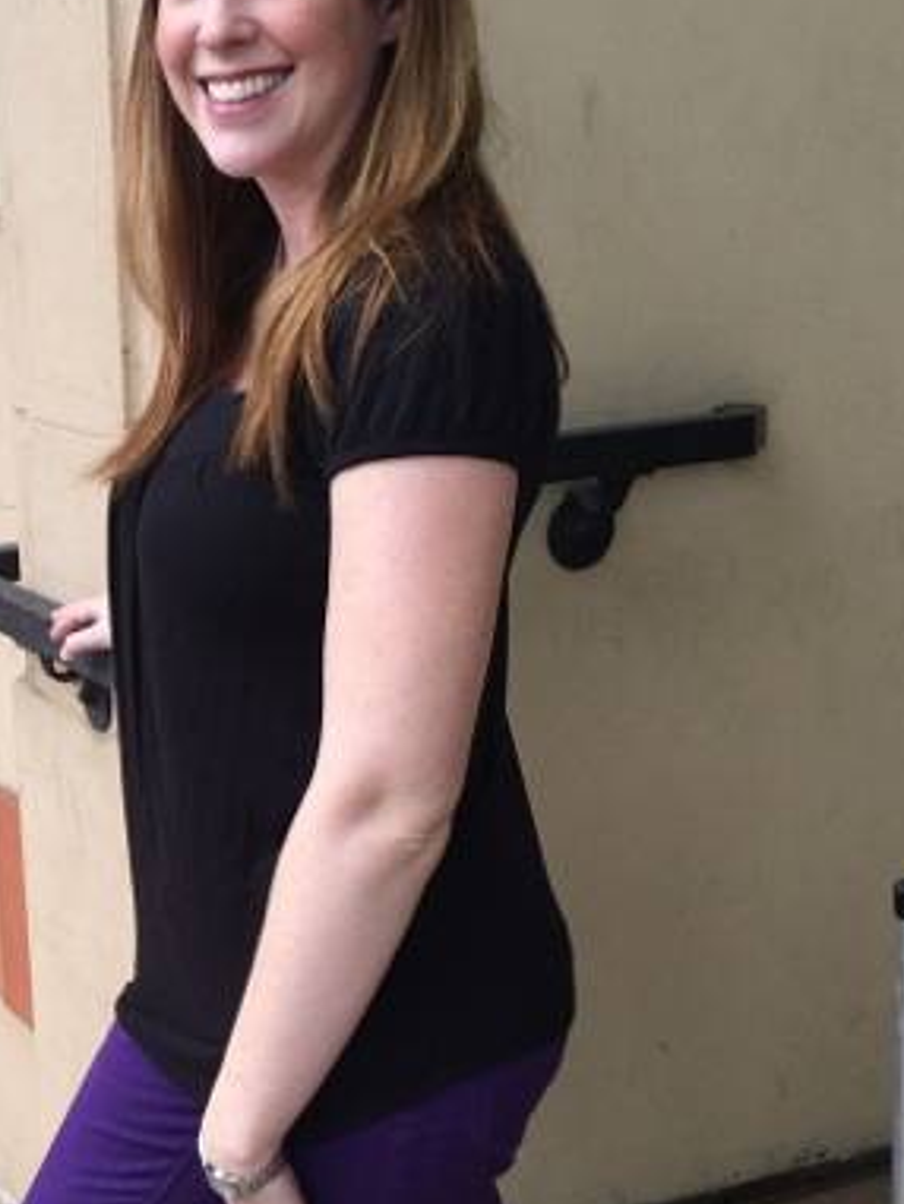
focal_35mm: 63
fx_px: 2192
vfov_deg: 30.5
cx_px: 28
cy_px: 809
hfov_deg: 22.5
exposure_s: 1/446
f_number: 2.2
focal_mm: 4.12
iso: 32
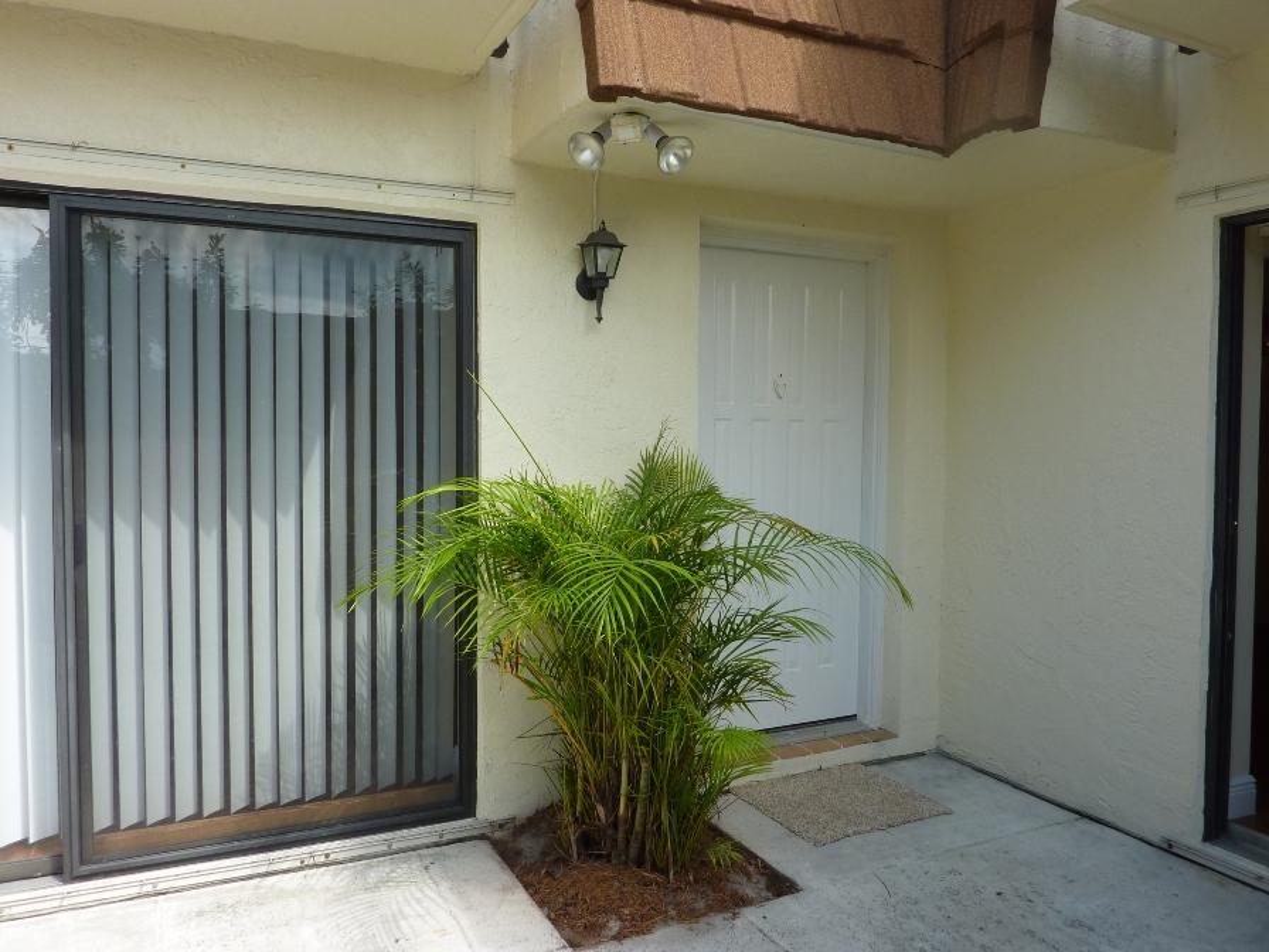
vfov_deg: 54.9
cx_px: 634
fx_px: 916
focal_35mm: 25
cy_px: 476
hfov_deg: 69.4
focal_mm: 4.1
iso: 80
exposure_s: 1/160
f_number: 4
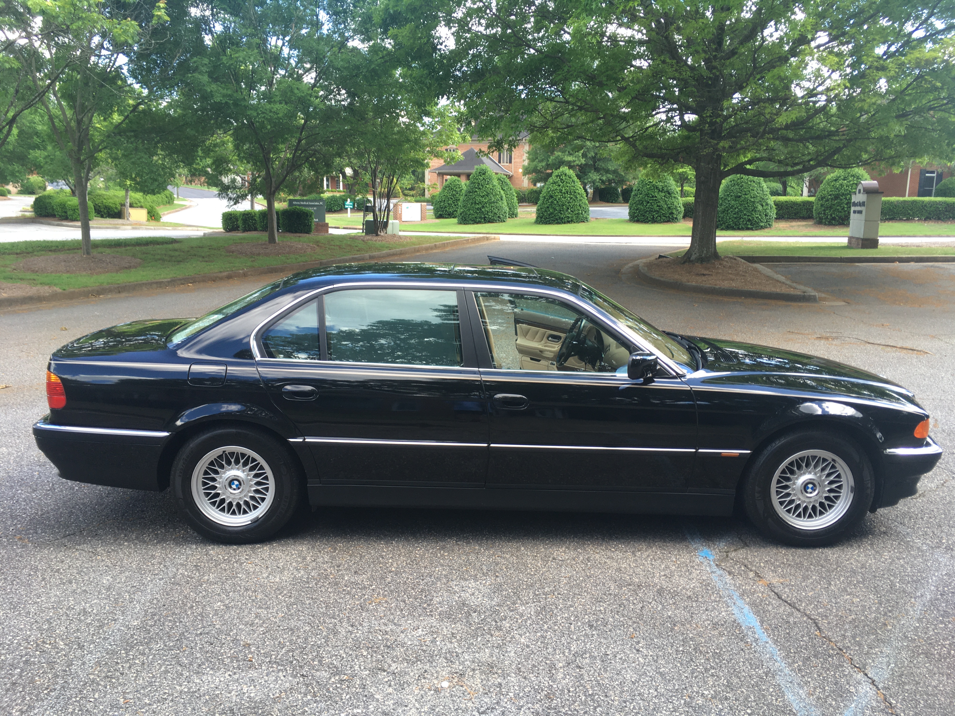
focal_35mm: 29
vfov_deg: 48.2
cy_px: 358
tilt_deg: -11.1
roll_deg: -1.3
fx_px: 800
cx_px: 478
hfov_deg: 61.7
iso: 25
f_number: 2.2
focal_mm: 4.15
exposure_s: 1/120
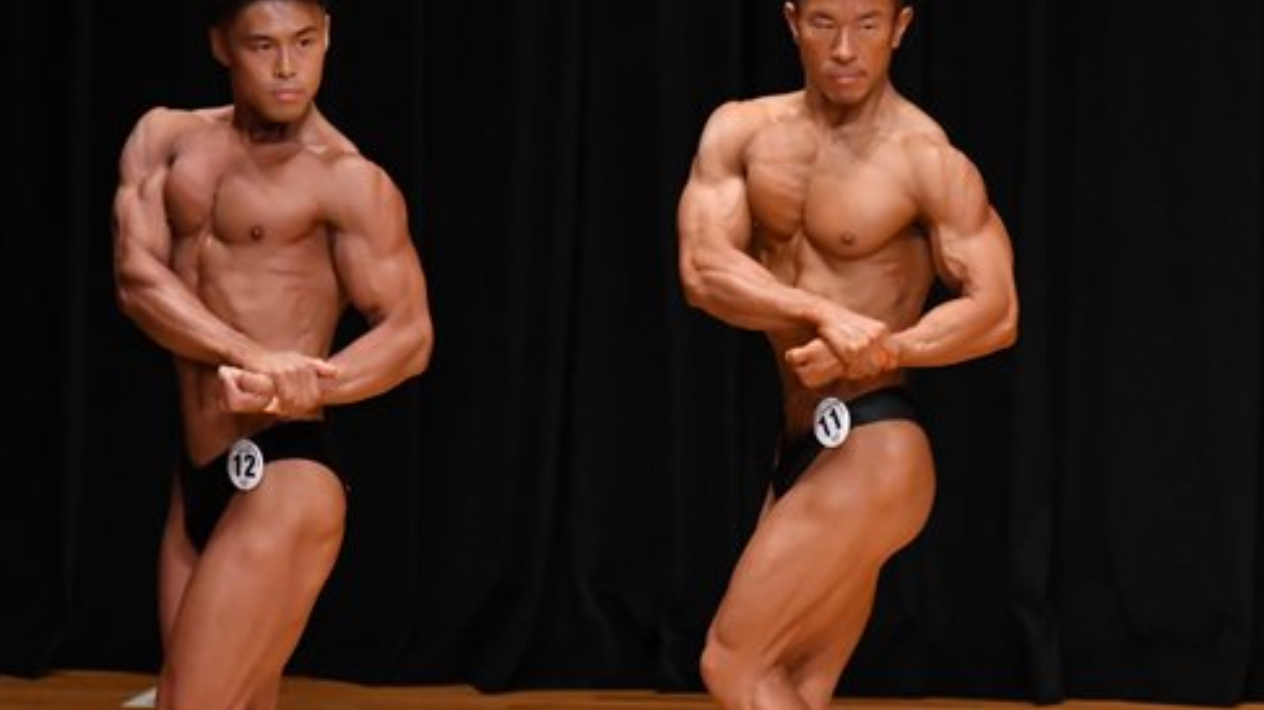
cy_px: 460
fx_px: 15111
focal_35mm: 451
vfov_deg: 2.7
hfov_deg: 4.8
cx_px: 576
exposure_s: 1/400
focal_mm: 180
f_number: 5.6
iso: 4000
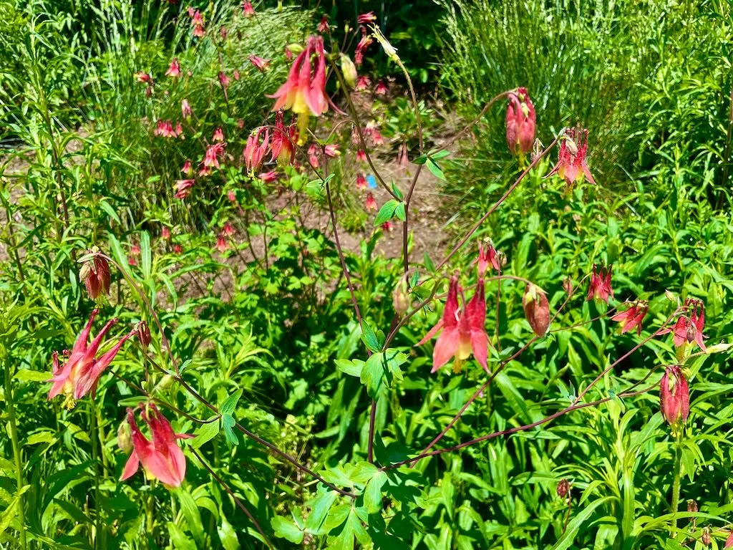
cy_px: 275
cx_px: 366
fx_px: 551
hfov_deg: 67.3
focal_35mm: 26
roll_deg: +1.2
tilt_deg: -14.3
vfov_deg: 53.1
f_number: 1.6
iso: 32
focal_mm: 4.2
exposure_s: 1/1553
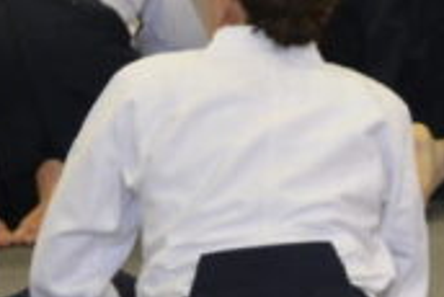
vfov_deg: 3.4
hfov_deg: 5.1
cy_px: 404
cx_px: 712
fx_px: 4949
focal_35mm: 401
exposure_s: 1/60
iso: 1400
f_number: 5.3
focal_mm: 45
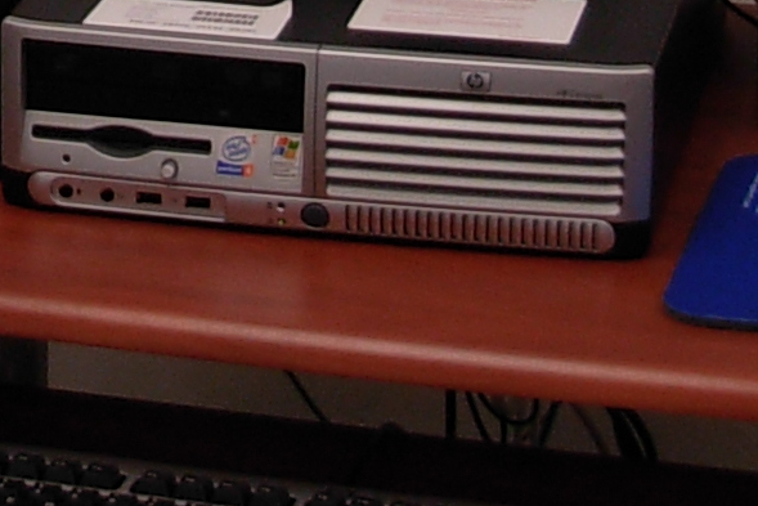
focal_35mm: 206
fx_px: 4338
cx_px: -172
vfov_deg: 6.3
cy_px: -736
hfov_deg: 9.8
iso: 79
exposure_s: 1/46.5
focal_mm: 6.3
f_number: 2.9
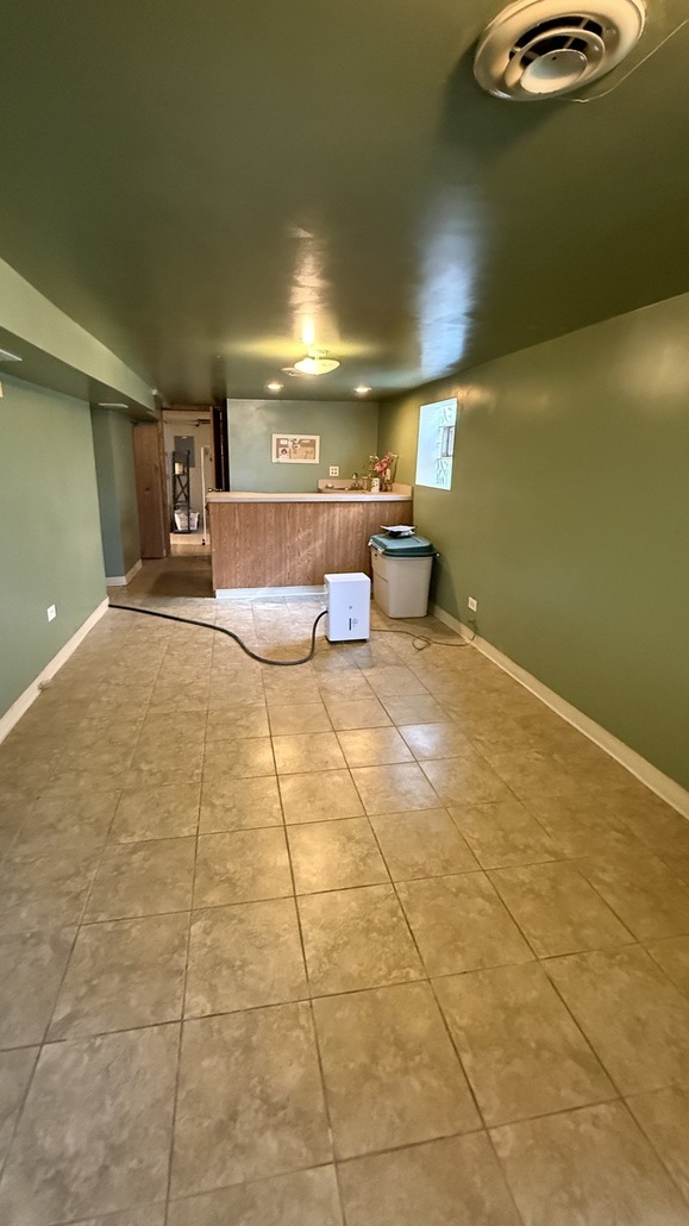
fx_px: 520
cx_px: 321
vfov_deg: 99.3
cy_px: 589
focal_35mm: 16
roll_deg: -1.5
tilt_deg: -14.1
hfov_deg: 67.0
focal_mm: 2.22
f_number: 2.2
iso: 1250
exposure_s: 1/60
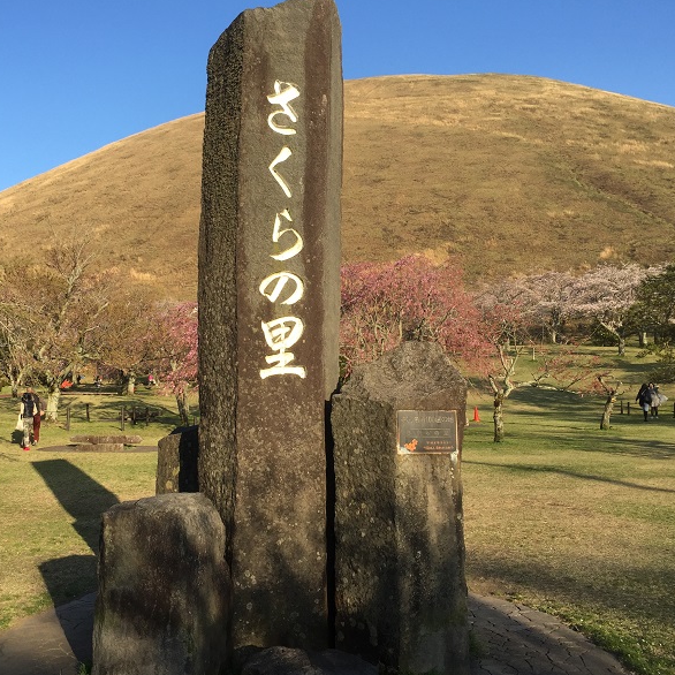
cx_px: 280
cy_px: 338
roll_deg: +0.0
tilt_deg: +3.4
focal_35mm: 35
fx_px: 772
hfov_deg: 47.0
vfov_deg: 47.2
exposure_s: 1/1014
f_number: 2.2
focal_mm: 4.15
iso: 32
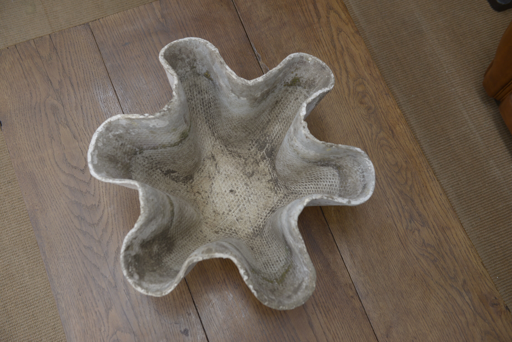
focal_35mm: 38
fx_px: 541
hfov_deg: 50.7
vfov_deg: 35.1
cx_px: 256
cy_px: 171
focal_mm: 38
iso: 200
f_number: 5
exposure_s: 1/50
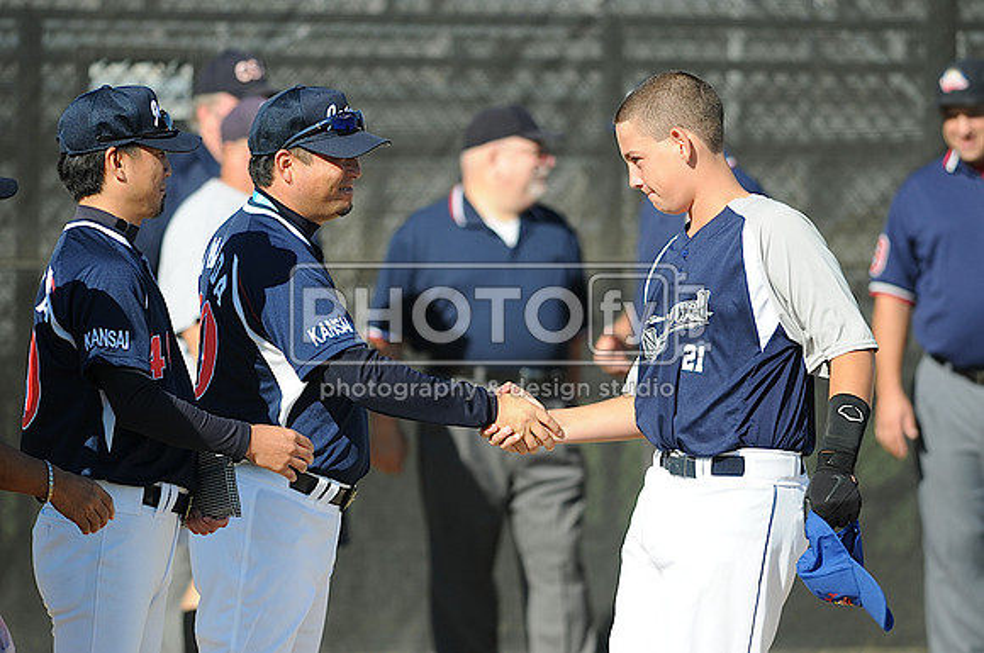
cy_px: 326
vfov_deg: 3.0
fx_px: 12283
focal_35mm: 450
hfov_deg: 4.6
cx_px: 492
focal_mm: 300
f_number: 4
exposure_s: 1/1250
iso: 200
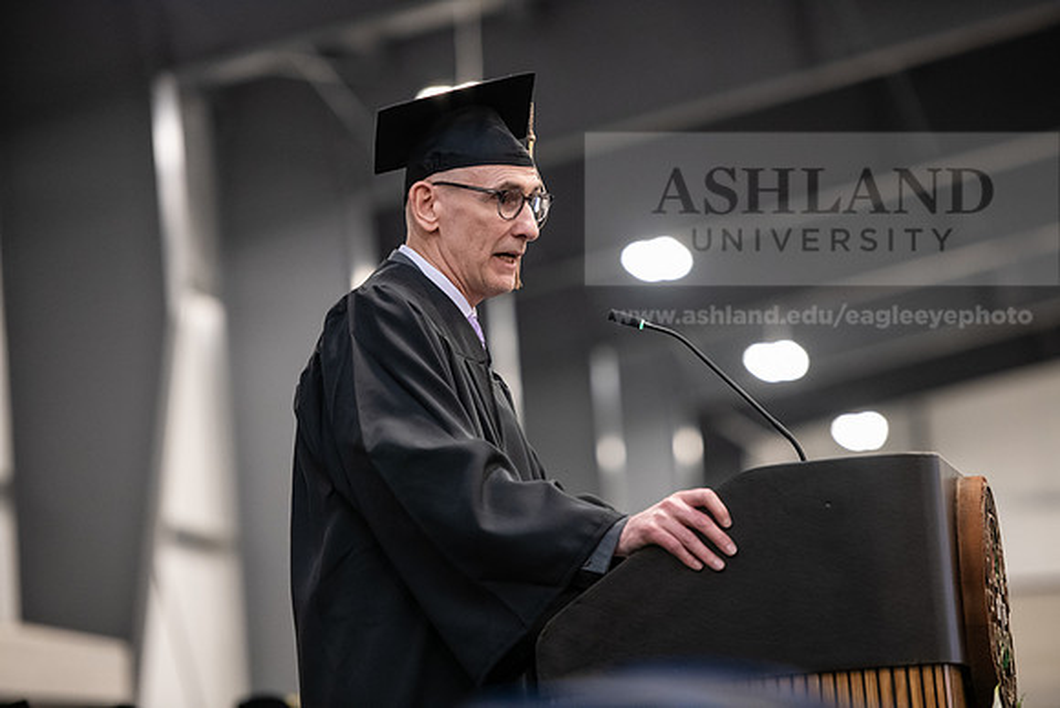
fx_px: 4859
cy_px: 354
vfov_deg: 8.3
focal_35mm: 165
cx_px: 530
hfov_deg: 12.4
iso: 3200
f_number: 3.2
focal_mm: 165
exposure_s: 1/200
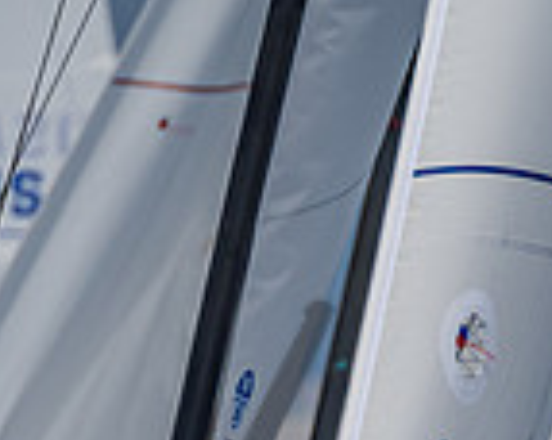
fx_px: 37752
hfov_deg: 0.8
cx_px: 314
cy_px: 1104
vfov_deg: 0.7
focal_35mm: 2314
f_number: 6.3
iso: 400
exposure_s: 1/2500
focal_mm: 370
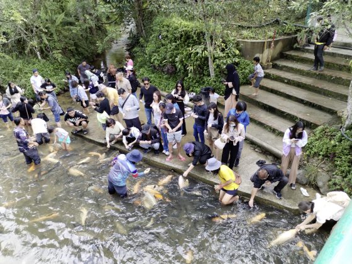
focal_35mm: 29
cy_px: 132
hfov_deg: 61.7
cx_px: 176
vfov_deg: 48.2
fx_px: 295
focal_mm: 4.75
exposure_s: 1/100
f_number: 1.8
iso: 127
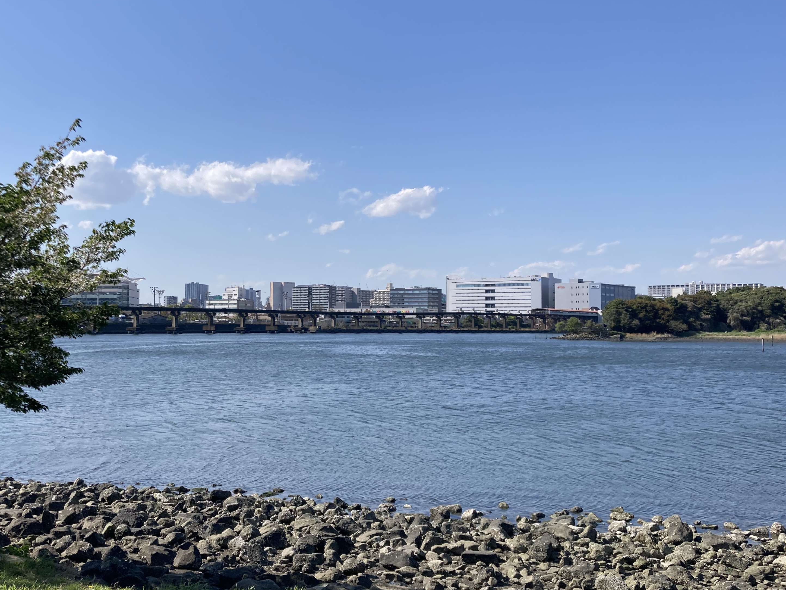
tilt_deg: +3.1
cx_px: 300
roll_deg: +1.1
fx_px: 886
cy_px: 291
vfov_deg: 36.8
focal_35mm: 39
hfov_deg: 47.5
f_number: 1.8
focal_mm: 3.99
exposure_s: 1/2667
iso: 20
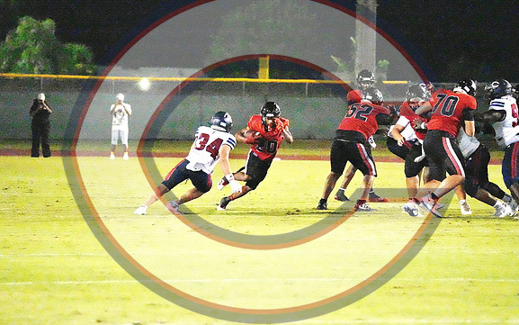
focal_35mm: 251
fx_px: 3551
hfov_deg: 8.4
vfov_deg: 5.2
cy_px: 152
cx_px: 259
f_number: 5.6
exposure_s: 1/1250
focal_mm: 245
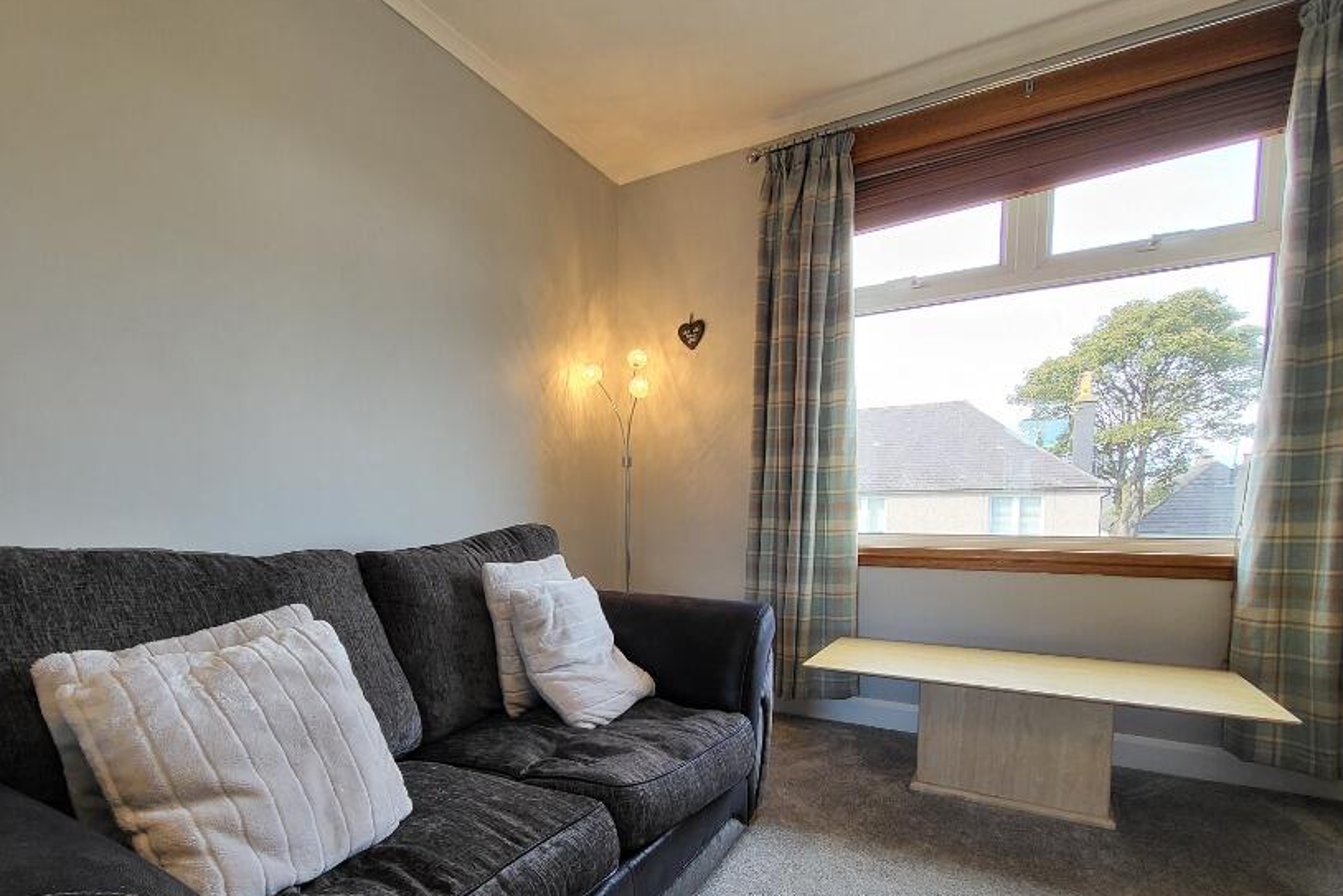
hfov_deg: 92.9
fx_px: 634
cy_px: 569
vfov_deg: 69.2
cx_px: 594
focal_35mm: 17
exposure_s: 1/50
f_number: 2.2
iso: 50
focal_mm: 1.74
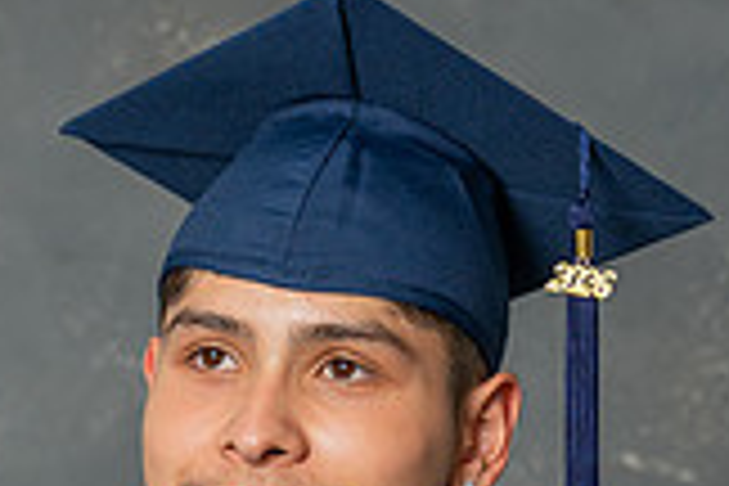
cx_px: 177
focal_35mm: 278
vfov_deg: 4.9
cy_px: 842
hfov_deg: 7.4
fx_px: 5629
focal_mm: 61
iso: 200
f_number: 4
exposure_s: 1/200
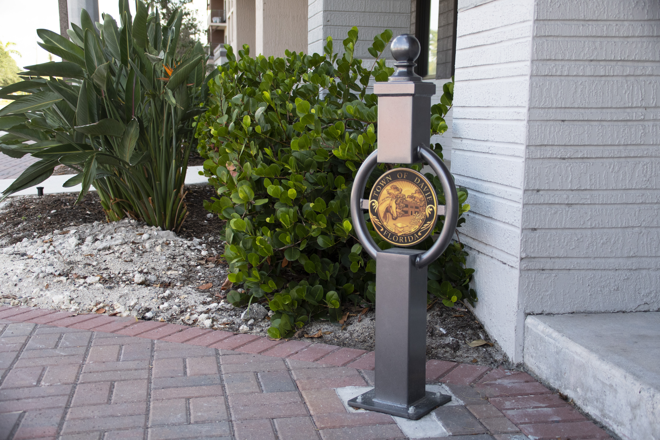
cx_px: 330
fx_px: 880
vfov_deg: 28.1
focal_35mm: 48
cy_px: 220
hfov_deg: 41.1
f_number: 4.2
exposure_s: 1/800
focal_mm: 32
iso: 500
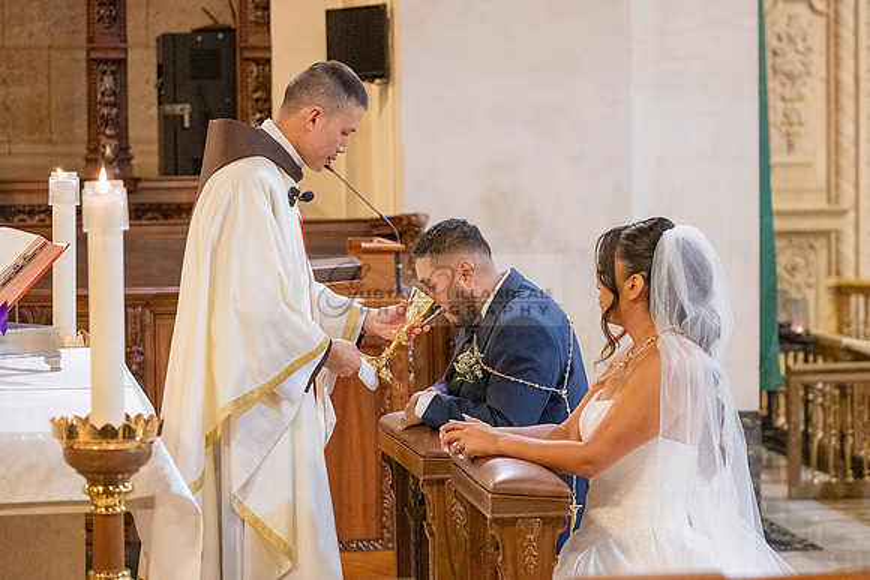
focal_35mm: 109
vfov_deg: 12.6
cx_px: 498
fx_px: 2627
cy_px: 274
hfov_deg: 18.8
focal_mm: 95
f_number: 4
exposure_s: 1/200
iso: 3200
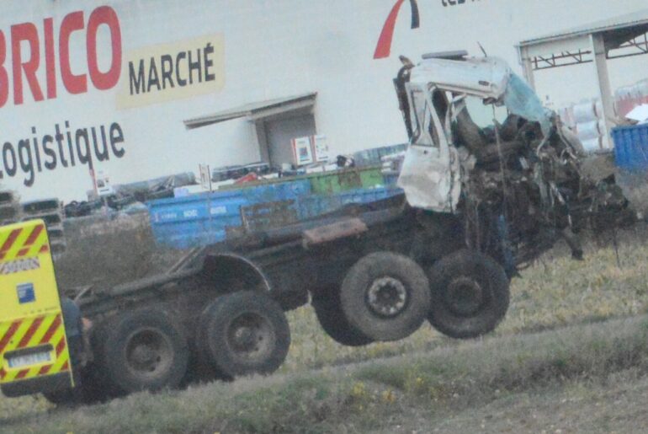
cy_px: 217
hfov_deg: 13.0
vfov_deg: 8.7
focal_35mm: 158
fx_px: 2838
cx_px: 324
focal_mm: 105
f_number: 9
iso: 3200
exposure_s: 1/2500
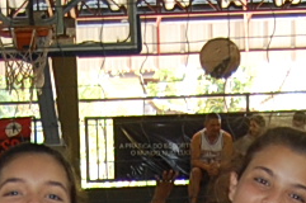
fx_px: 2063
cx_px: 99
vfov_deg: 5.3
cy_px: 619
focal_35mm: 243
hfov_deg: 8.5
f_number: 4.2
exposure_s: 1/60
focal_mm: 26
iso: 400
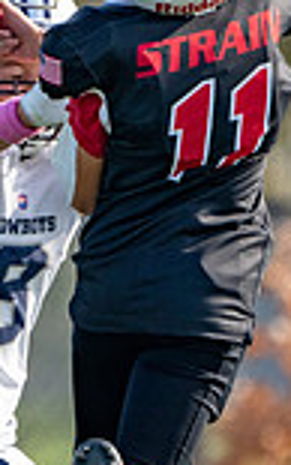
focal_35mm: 1776
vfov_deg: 1.2
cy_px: 171
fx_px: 22515
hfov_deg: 0.7
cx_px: -24
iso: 320
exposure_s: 1/2000
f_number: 5.6
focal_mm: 400
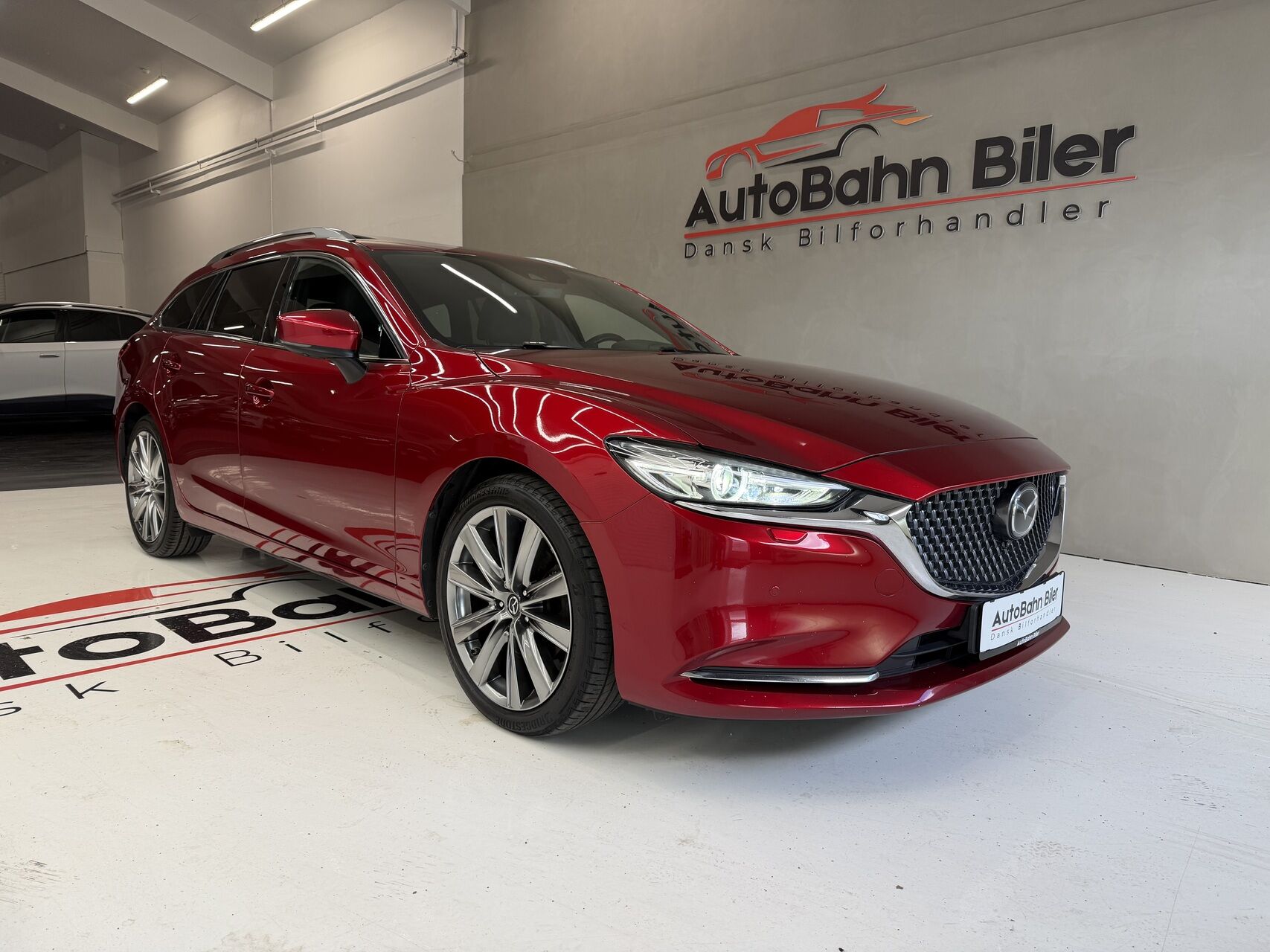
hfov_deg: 71.6
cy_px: 476
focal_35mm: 24
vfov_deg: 56.8
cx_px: 635
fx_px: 880
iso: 64
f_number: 1.78
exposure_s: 1/100
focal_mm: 6.76
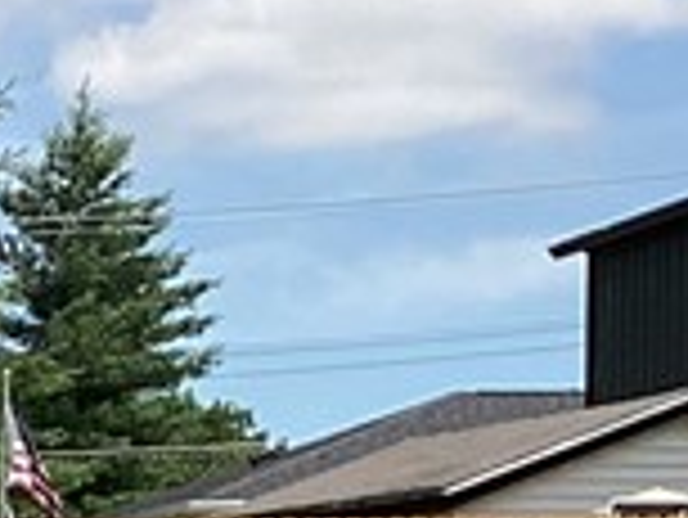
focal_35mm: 207
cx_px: -315
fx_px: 4117
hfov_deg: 9.3
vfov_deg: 6.7
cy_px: 1342
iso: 25
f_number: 2.4
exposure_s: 1/1006
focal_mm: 3.3
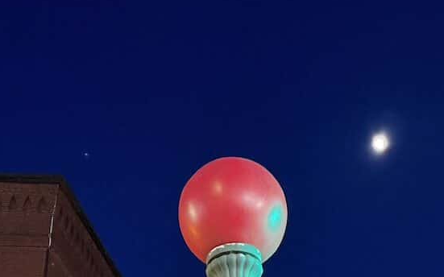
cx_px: 230
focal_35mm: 60
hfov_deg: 34.0
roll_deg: +1.5
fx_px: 726
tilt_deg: +20.3
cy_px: 465
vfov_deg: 18.1
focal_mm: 4.2
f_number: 1.6
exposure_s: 1/30
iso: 500
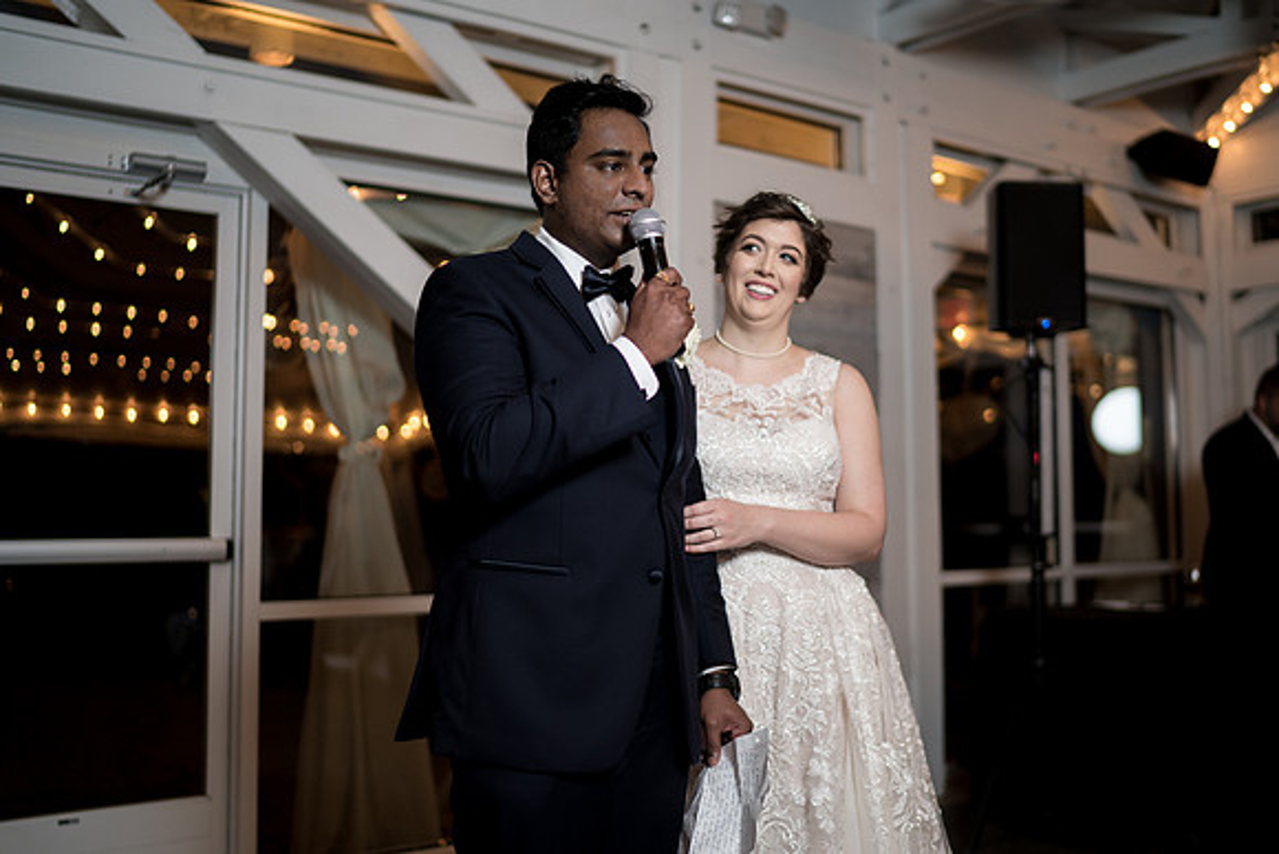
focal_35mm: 38
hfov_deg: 50.5
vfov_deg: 34.9
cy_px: 406
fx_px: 1355
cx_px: 673
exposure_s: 1/200
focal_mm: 35
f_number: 1.4
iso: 250
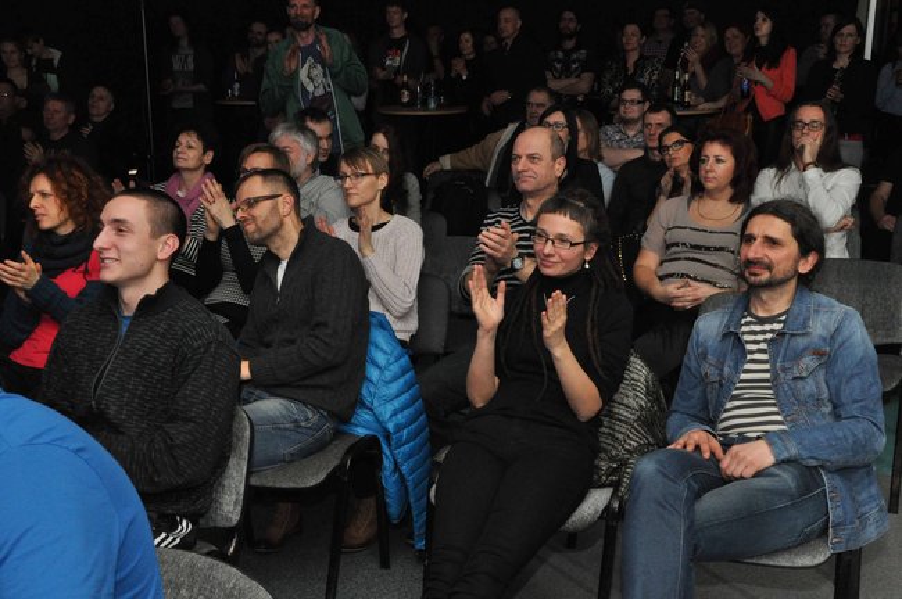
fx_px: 1201
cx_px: 451
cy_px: 300
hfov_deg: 41.2
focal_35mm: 48
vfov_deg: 28.0
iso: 1600
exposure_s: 1/60
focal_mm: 32
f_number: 14
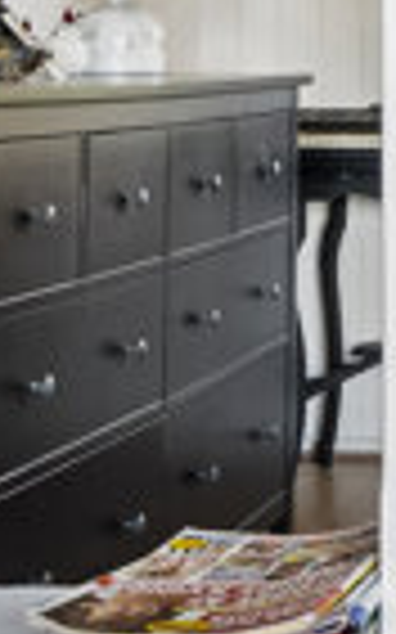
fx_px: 1951
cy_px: 142
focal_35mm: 113
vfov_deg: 18.3
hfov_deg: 10.4
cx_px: 873
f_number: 8
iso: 200
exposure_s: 1/6
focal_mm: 13
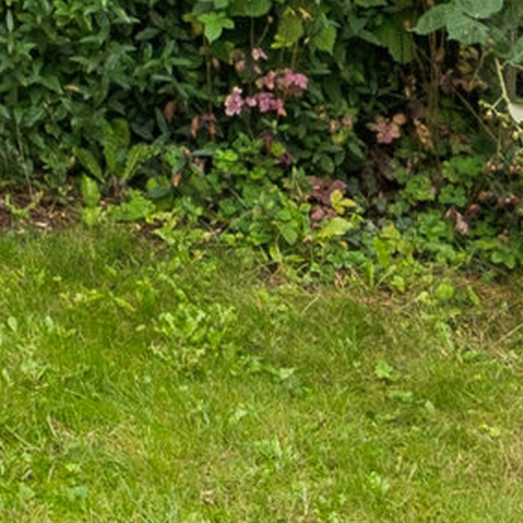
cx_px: -619
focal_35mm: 135
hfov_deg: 11.3
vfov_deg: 11.0
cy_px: -712
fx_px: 2308
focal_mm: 15
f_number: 6.3
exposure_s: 1/160
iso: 320
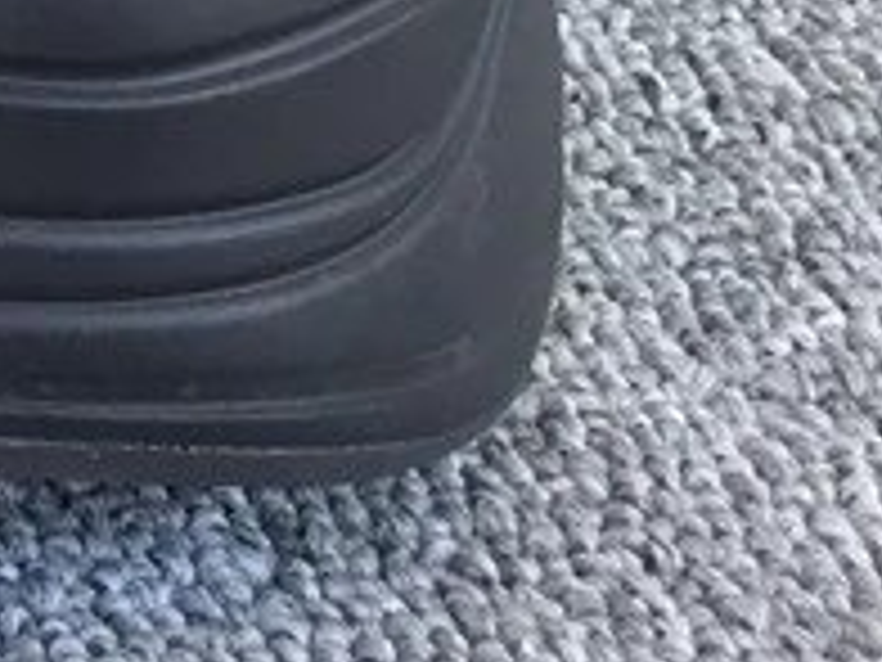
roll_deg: +0.3
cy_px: -790
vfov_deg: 9.5
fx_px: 3618
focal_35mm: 142
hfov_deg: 12.4
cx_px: -810
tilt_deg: -29.2
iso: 25
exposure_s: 1/109
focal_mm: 3.3
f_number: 2.4
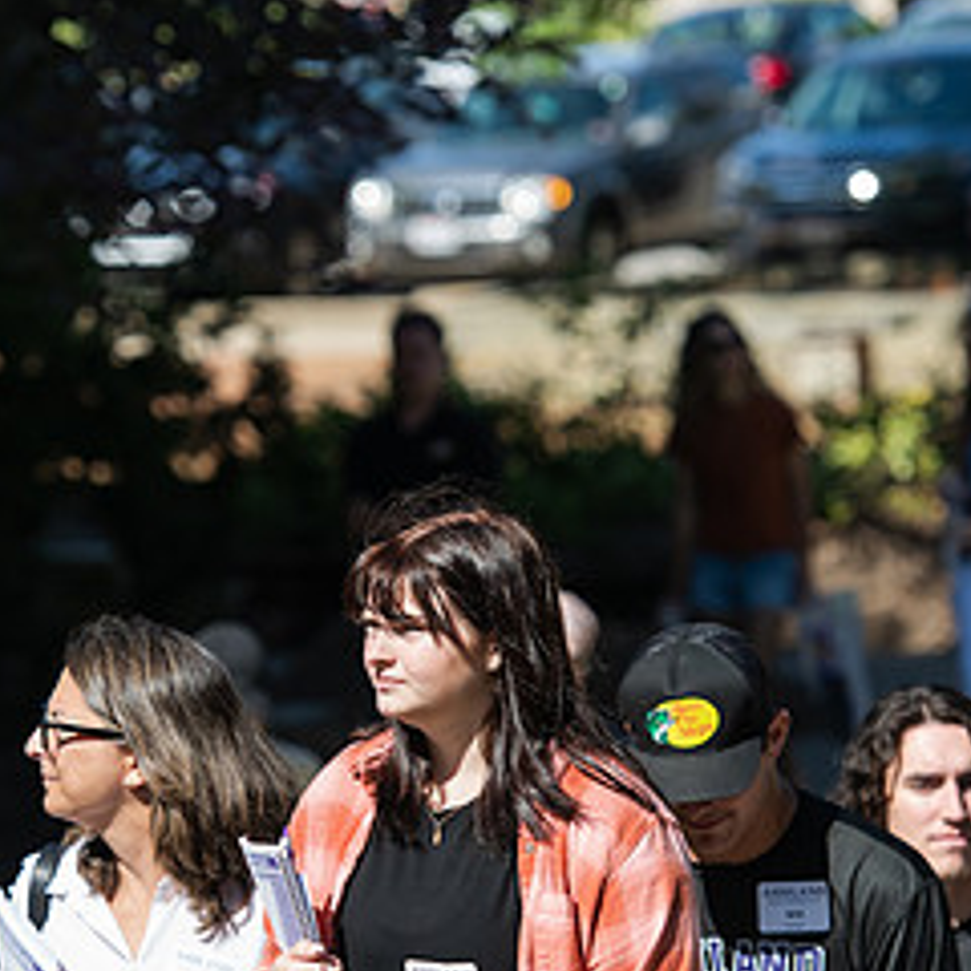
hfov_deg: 6.3
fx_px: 8791
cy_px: 763
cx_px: 380
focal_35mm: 277
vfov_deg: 6.3
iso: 100
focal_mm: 135
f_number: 4
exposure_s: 1/640
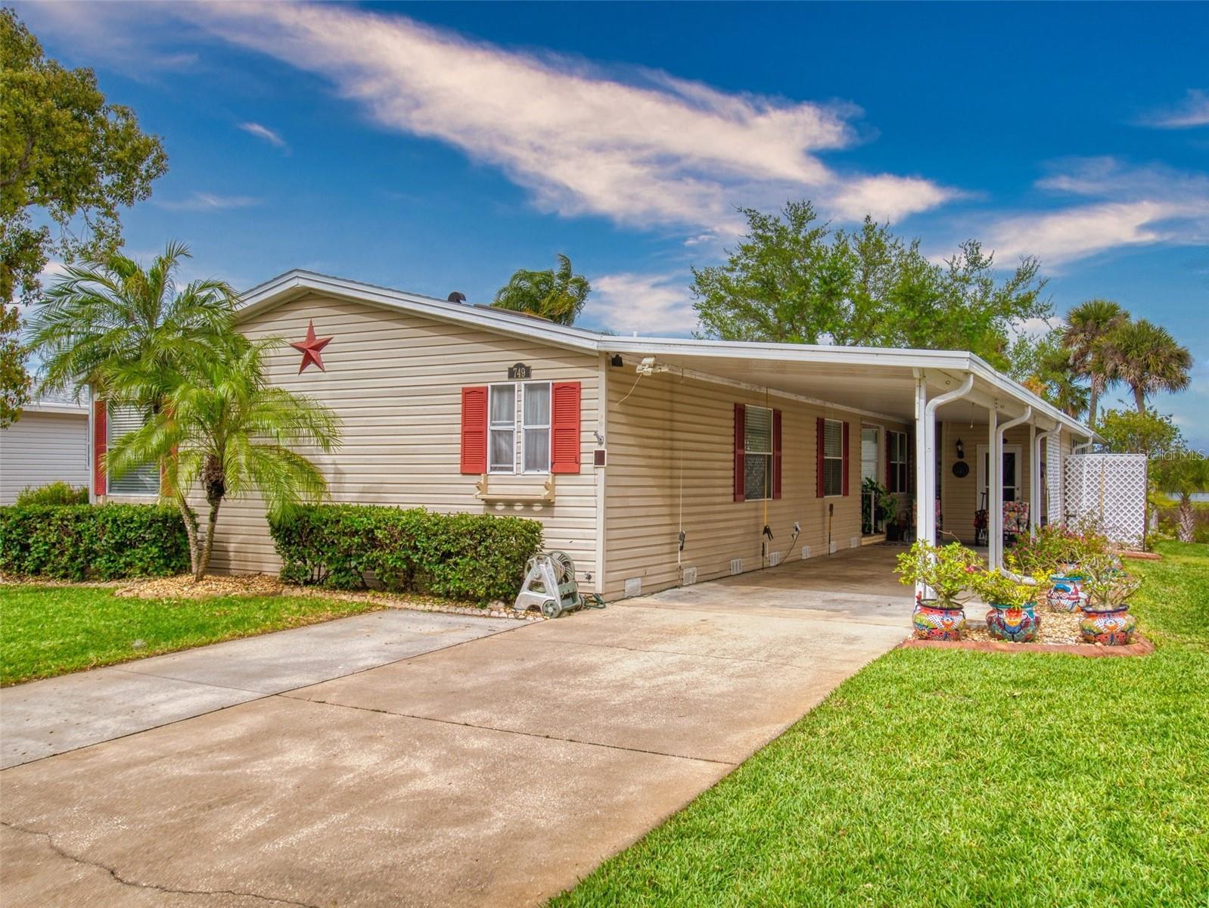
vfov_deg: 44.2
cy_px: 454
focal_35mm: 32
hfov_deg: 56.8
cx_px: 604
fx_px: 1118
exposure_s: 1/320
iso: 200
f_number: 8
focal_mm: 16
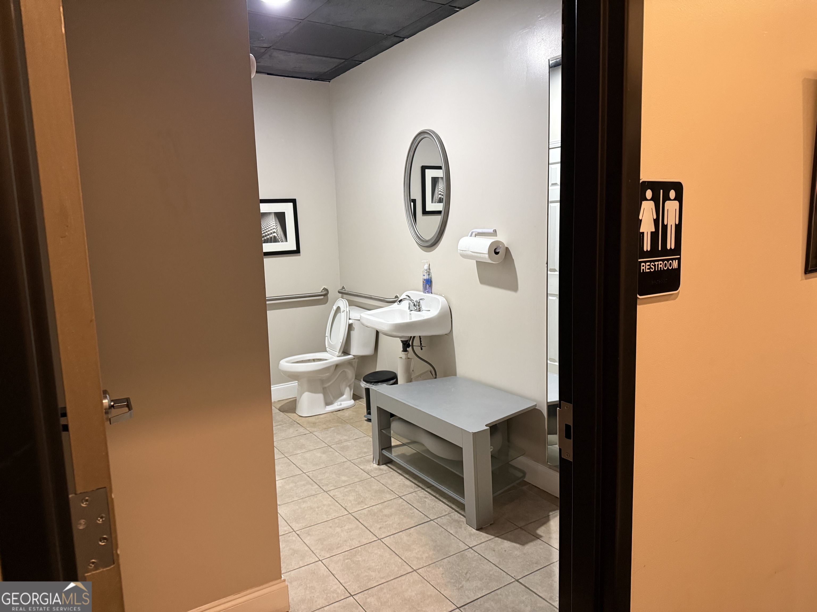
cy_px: 306
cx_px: 408
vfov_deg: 56.8
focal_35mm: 24
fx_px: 566
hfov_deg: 71.6
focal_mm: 6.76
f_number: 1.78
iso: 500
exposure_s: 1/60
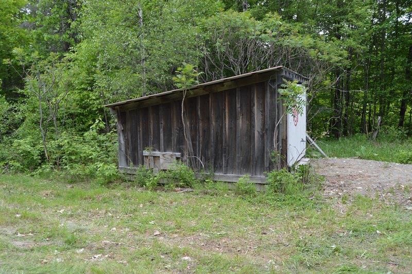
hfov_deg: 57.3
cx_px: 206
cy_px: 137
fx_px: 377
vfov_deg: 39.9
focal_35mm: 33
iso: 280
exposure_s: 1/125
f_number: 5.6
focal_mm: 22
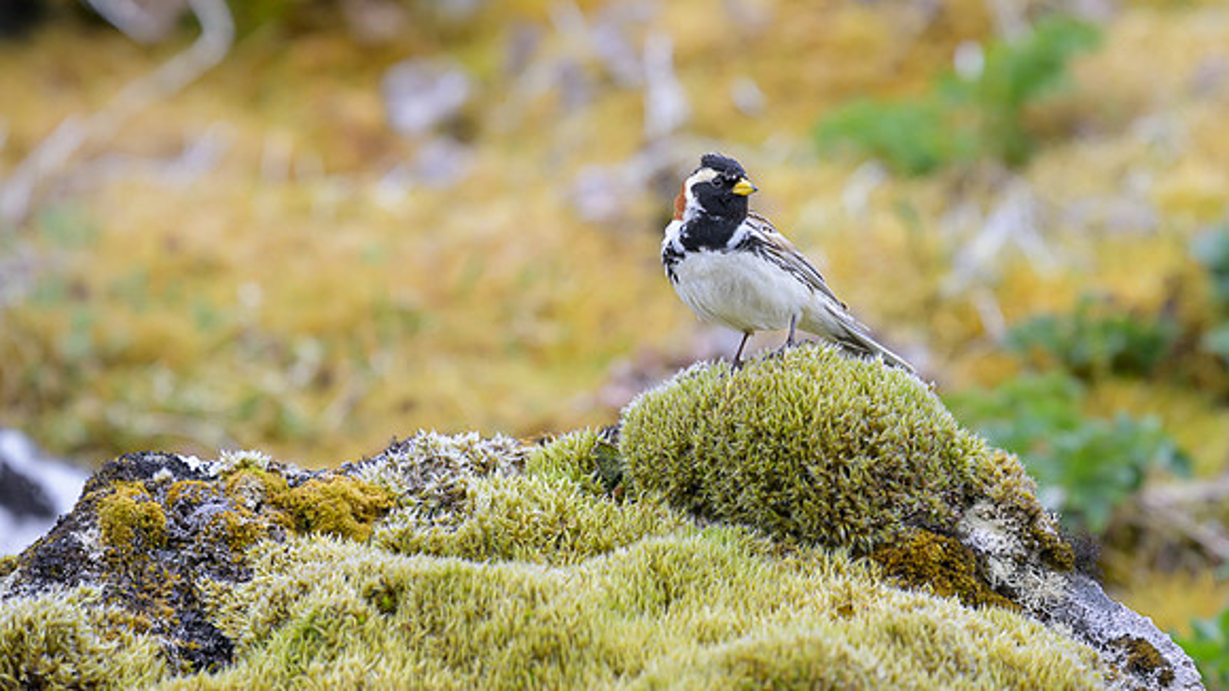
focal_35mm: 687
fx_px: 22381
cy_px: 211
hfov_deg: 3.1
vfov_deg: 1.8
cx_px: 720
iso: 800
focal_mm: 560
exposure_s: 1/1250
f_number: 5.6
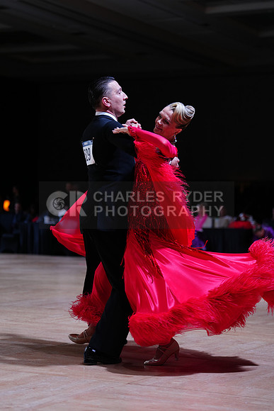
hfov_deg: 15.2
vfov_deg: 22.6
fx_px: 1027
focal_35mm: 90
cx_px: 137
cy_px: 206
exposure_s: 1/500
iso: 640
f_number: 2.8
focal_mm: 90
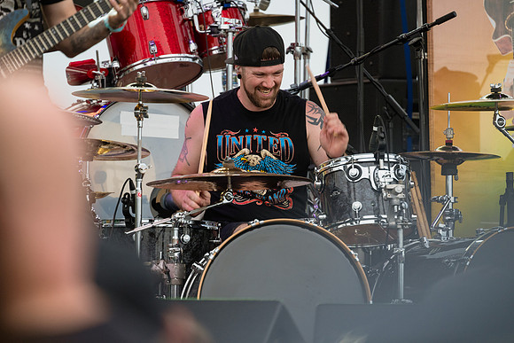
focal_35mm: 340
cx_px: 257
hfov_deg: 6.1
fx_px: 4855
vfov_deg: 4.0
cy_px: 172
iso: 1250
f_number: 5.3
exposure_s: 1/400
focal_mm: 340
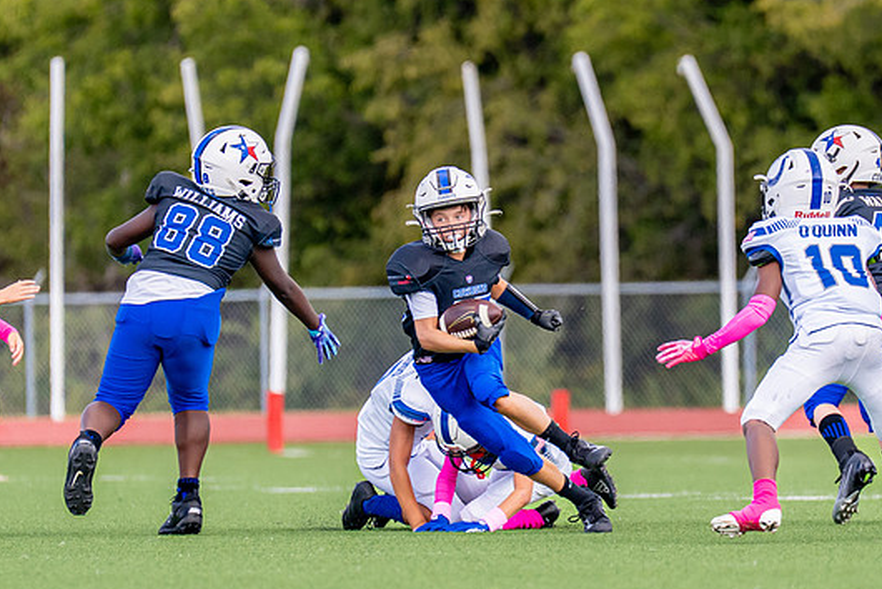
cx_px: 576
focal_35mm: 647
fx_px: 15859
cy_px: 363
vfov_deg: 2.1
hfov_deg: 3.2
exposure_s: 1/2500
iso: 320
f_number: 2.8
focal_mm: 200
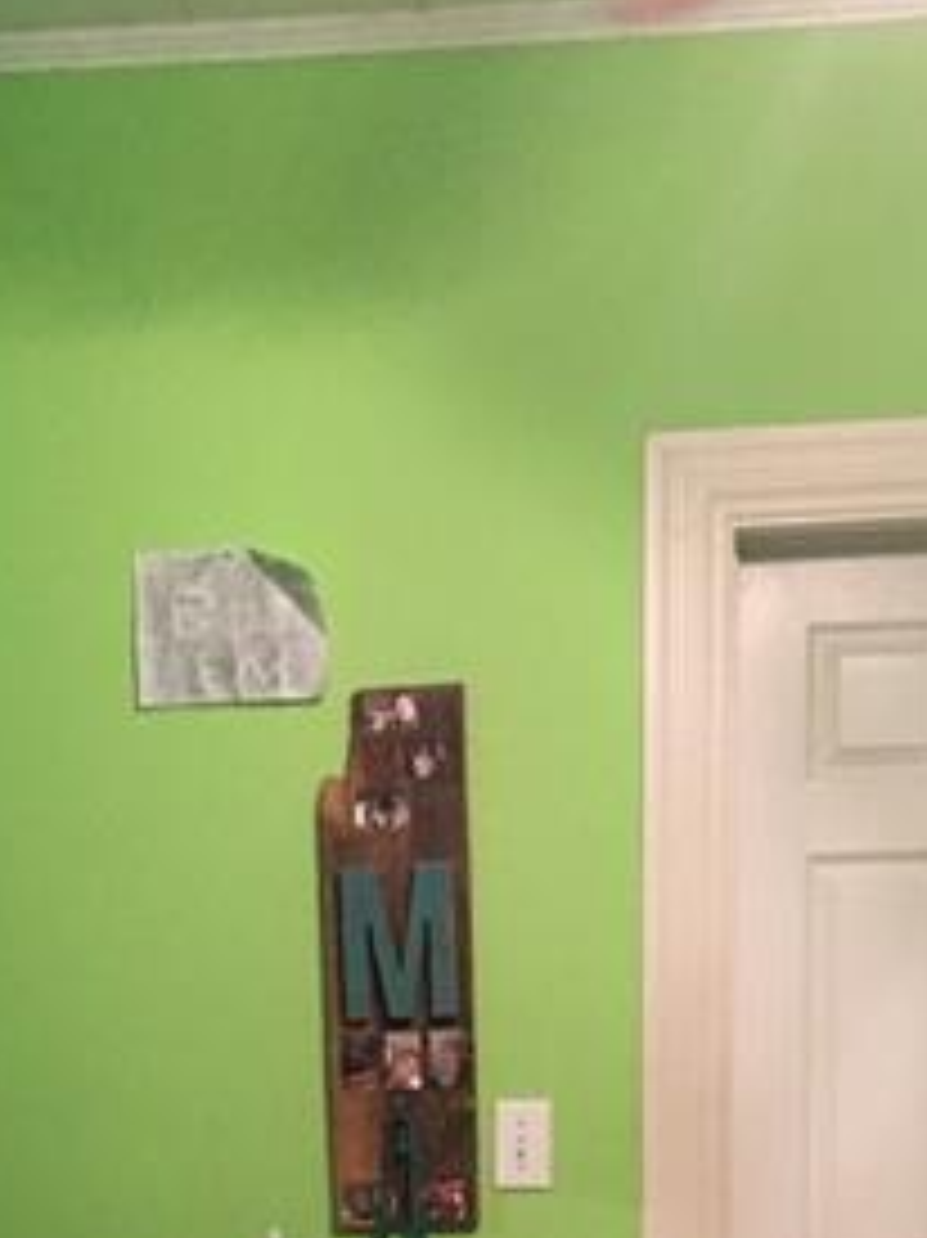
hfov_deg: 18.1
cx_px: 302
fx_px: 2894
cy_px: 1522
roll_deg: +0.4
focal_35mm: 81
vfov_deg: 22.1
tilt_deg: -8.6
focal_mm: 4.15
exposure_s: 1/20
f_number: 2.2
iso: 200
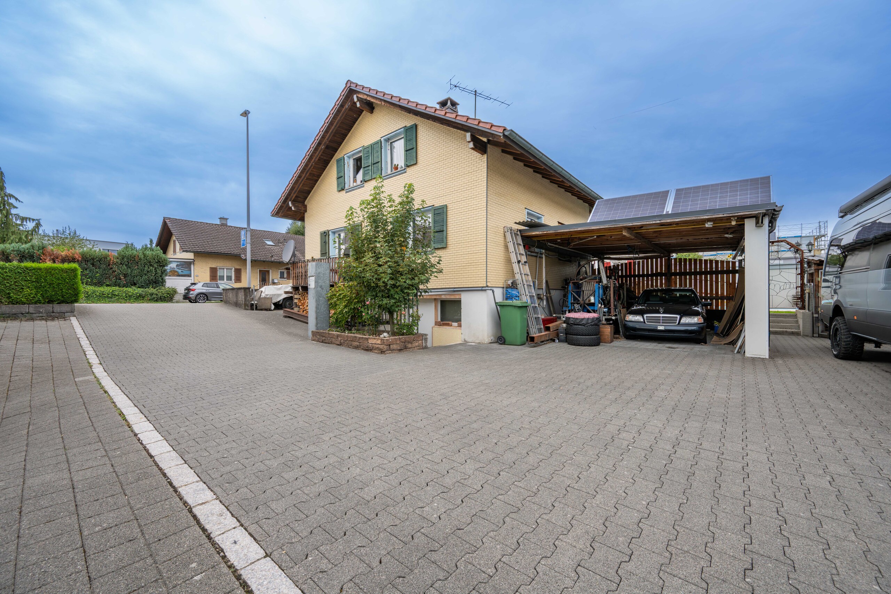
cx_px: 446
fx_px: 346
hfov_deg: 104.3
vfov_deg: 81.2
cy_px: 297
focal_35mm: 14
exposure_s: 1/125
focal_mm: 14
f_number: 8
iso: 250
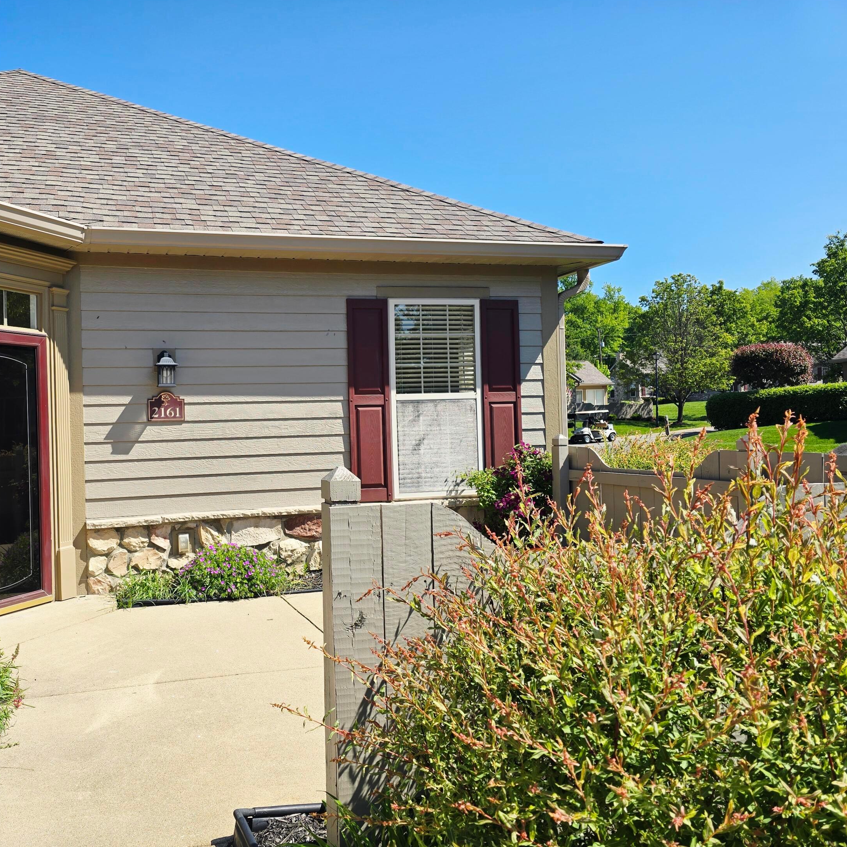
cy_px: 426
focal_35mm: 28
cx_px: 273
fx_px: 775
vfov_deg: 57.3
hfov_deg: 55.9
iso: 12
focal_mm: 6.3
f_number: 1.7
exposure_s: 1/833
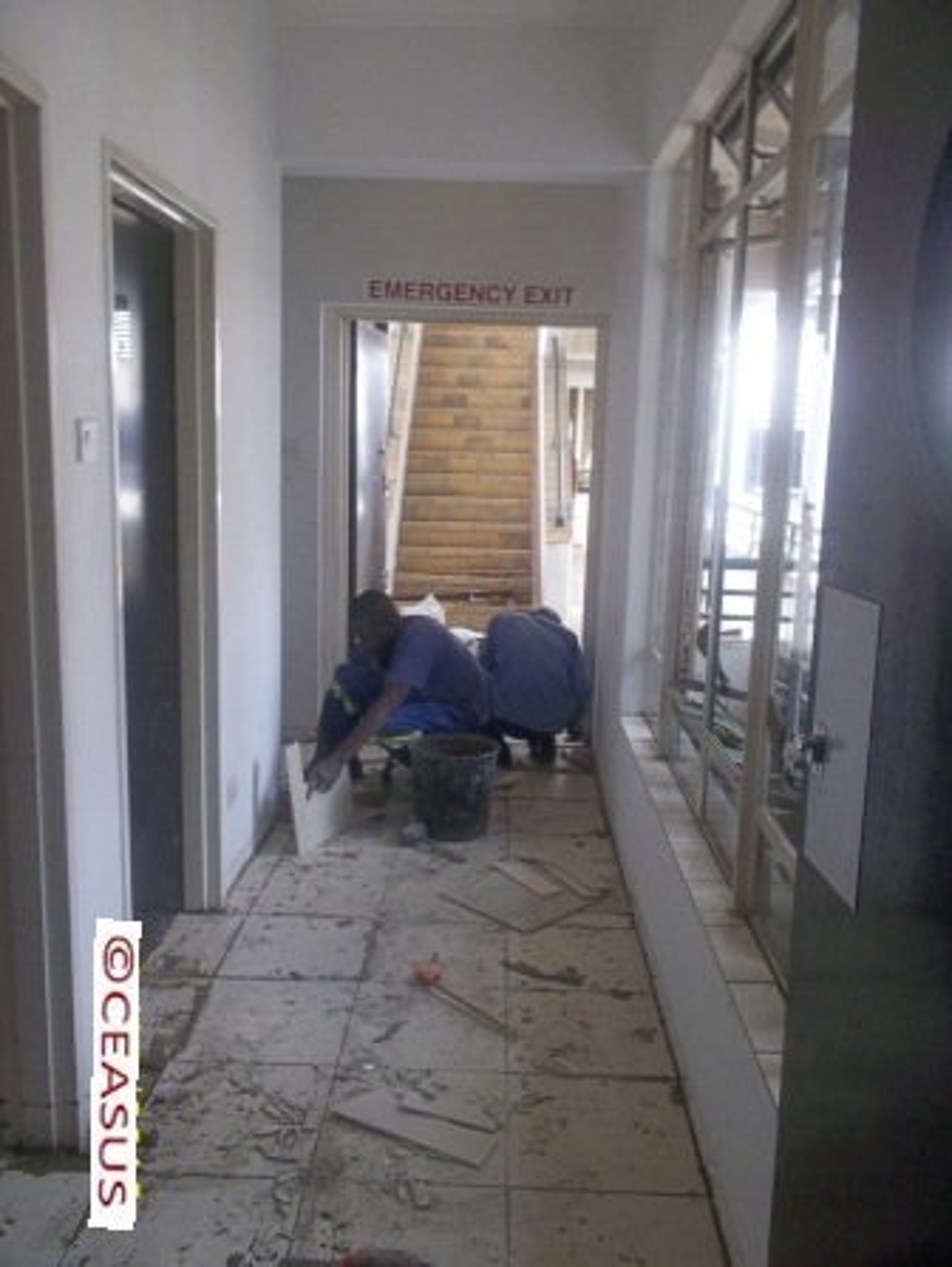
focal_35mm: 29
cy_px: 634
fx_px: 1062
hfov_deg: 48.3
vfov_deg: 61.6
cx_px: 476
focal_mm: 4.1
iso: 80
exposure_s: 1/60
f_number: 3.3
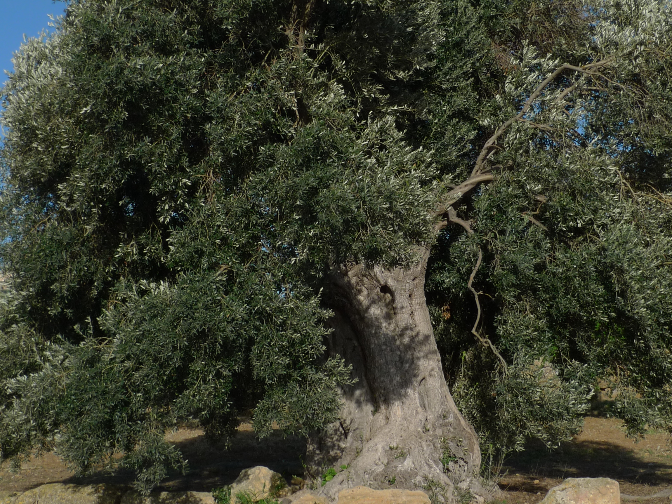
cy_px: 174
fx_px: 1262
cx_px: 395
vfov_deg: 22.5
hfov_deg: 29.8
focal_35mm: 65
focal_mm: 8.8
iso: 80
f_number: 8
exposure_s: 1/320
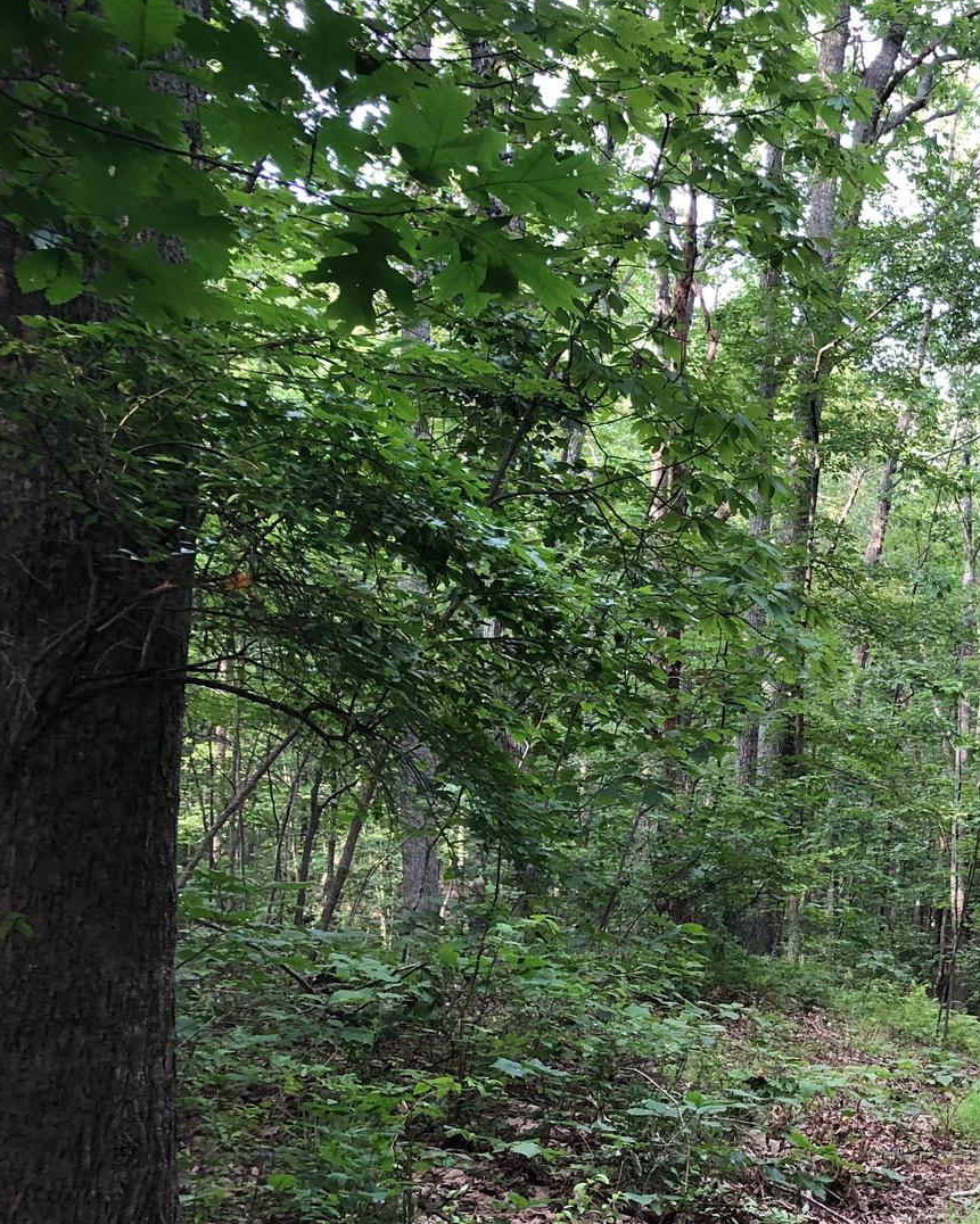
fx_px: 1885
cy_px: 770
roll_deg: -1.1
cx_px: 1131
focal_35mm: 52
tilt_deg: +1.5
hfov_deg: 26.4
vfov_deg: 35.8
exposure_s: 1/30
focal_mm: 3.99
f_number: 1.8
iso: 20
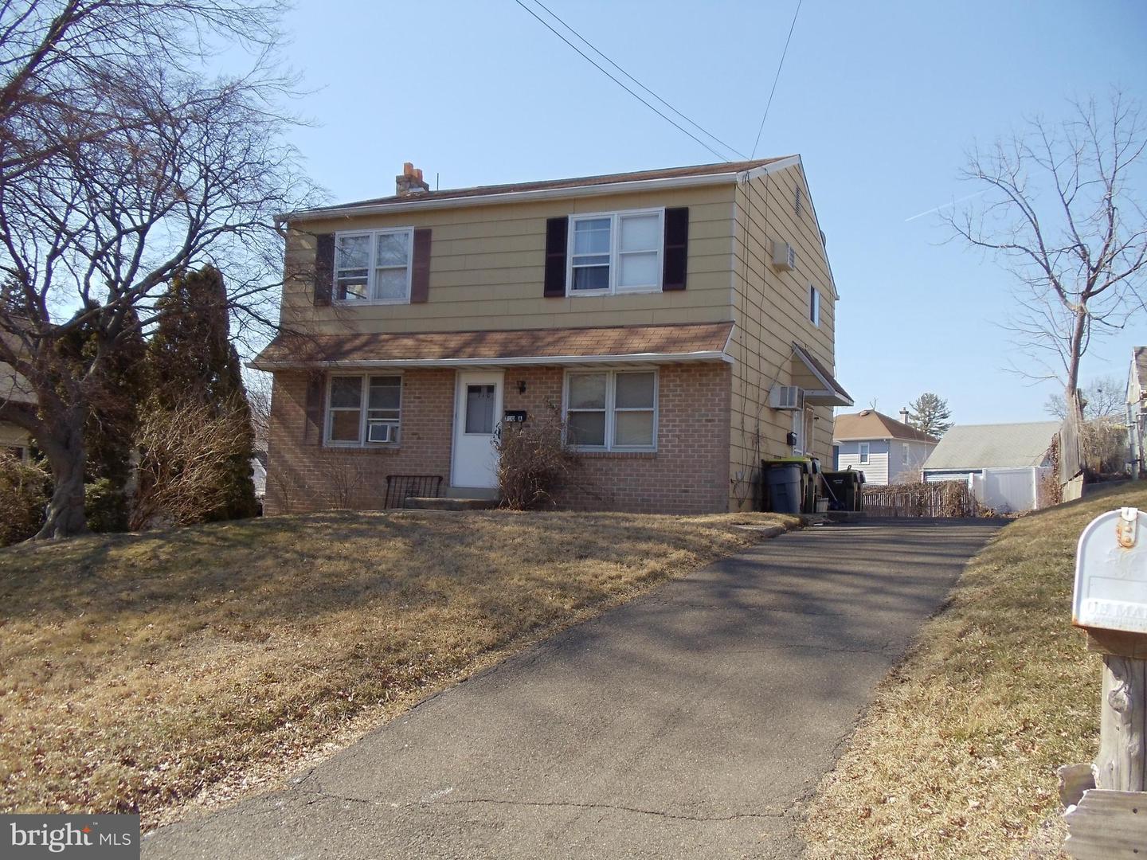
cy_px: 430
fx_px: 1458
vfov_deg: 32.9
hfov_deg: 42.9
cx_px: 574
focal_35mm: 44
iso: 80
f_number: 3.5
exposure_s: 1/320
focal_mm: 6
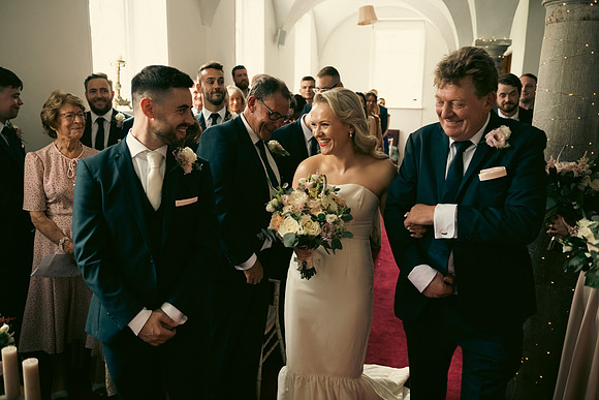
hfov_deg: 60.3
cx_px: 300
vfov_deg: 42.3
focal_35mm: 31
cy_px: 200
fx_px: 516
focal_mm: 31
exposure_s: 1/160
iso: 800
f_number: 3.5
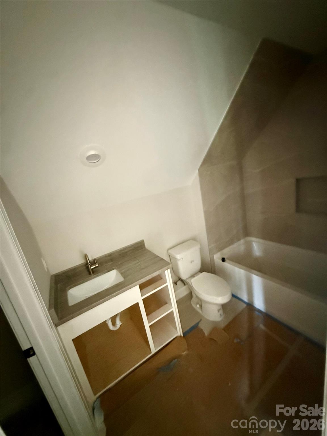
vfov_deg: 102.1
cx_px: 164
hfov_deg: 85.7
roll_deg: +10.5
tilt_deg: -13.1
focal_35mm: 14
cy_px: 218
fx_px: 176
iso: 1600
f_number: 2.2
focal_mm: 2.22
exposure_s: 1/38
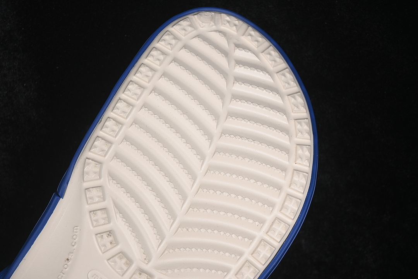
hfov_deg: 27.0
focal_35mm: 75
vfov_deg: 18.2
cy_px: 140
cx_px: 209
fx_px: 871
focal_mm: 50
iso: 160
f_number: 7.1
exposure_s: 1/80
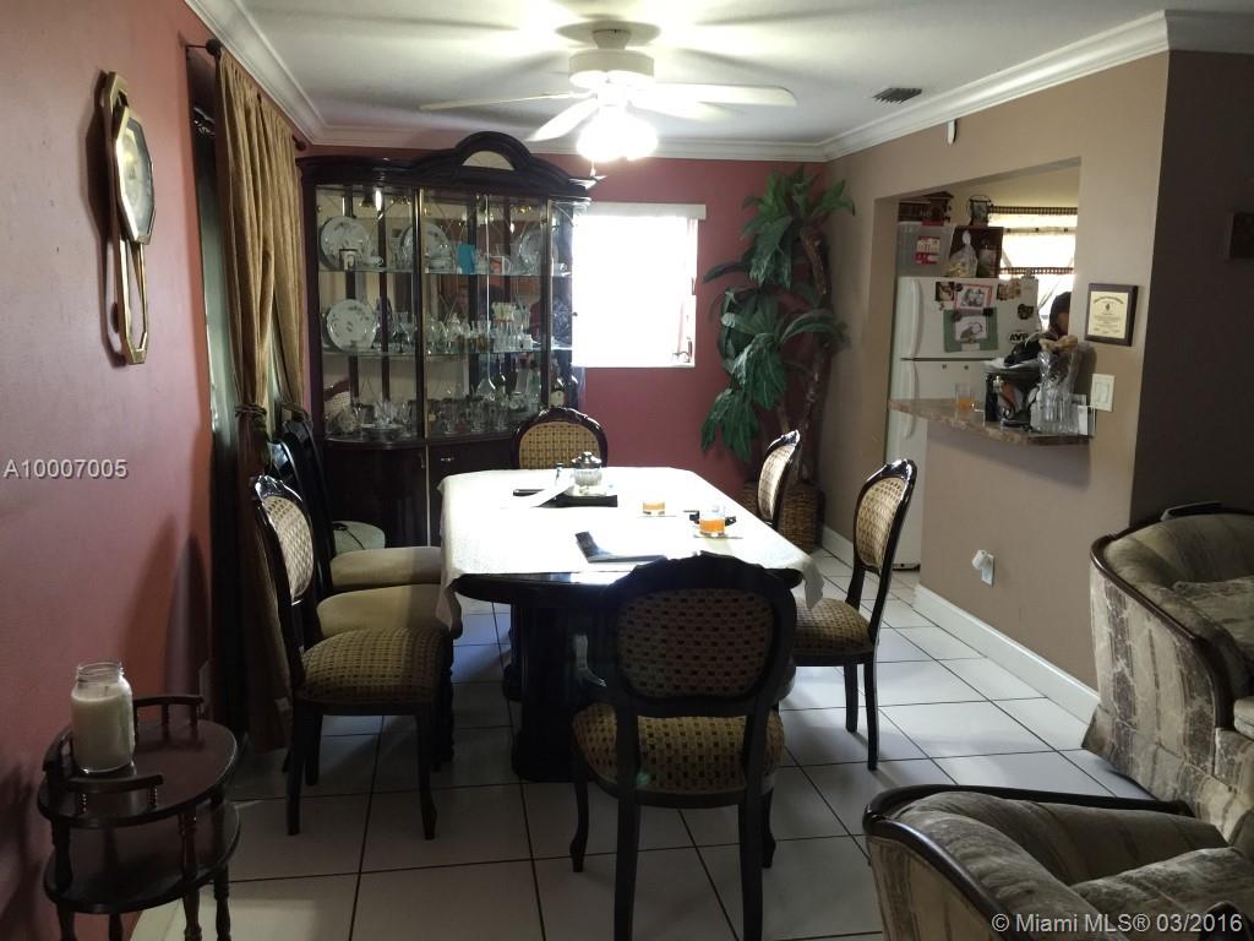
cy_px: 470
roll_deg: -0.2
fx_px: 1051
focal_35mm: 29
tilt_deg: -8.8
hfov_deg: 61.7
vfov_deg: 48.2
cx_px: 627
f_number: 2.2
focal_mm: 4.15
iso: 100
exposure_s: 1/15
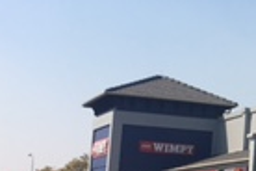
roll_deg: -2.3
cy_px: 108
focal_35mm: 140
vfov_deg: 9.8
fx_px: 995
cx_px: 453
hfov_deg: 13.3
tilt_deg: +6.4
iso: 25
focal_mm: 4.15
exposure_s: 1/1709
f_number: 2.2
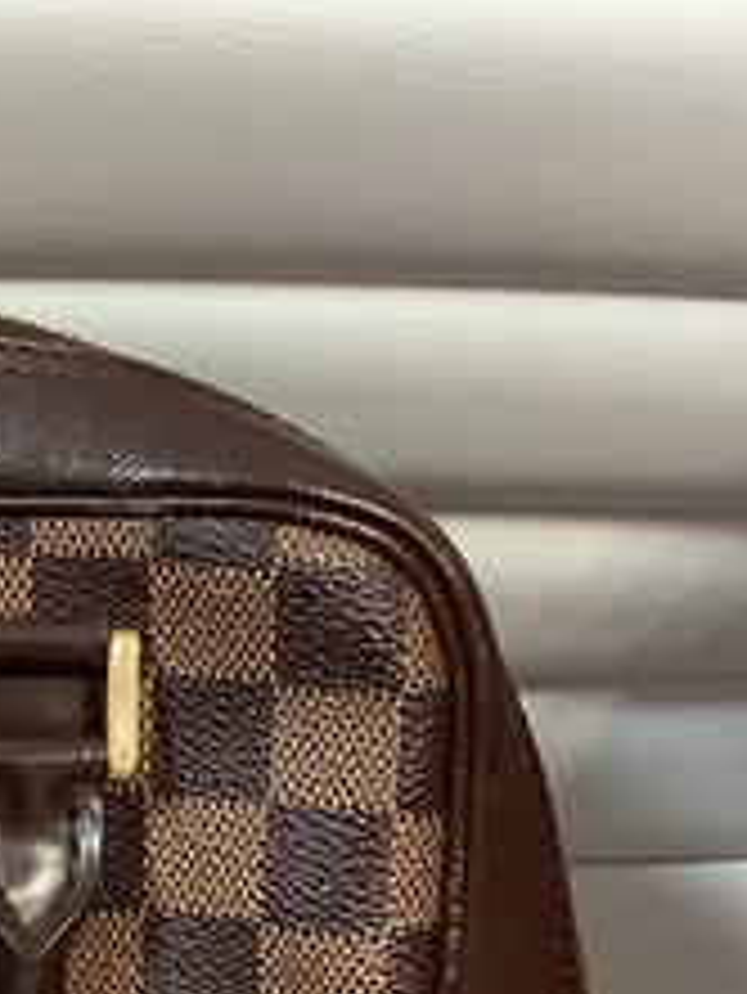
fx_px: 2903
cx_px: -333
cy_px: 1025
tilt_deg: -56.7
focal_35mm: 101
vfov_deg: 18.8
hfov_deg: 13.9
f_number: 2.4
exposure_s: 1/50
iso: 320
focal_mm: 3.3
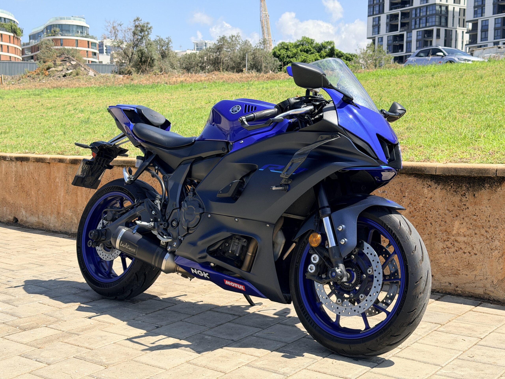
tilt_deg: -5.1
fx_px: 700
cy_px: 190
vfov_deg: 30.3
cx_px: 252
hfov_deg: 39.7
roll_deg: -0.1
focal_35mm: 48
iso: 80
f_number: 1.78
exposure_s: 1/2865
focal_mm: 6.76
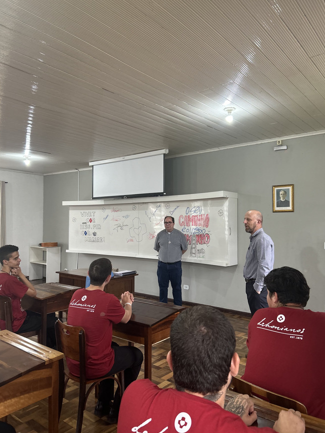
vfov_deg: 65.3
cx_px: 163
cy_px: 214
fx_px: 338
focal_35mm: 27
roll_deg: -0.8
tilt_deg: +2.1
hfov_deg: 51.3
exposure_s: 1/60
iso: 125
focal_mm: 5.7
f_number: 1.5
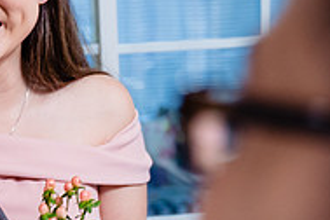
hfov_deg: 15.3
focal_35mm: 132
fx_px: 1210
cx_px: 22
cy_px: 162
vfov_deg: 10.4
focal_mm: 37
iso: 1250
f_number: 2.8
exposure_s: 1/125
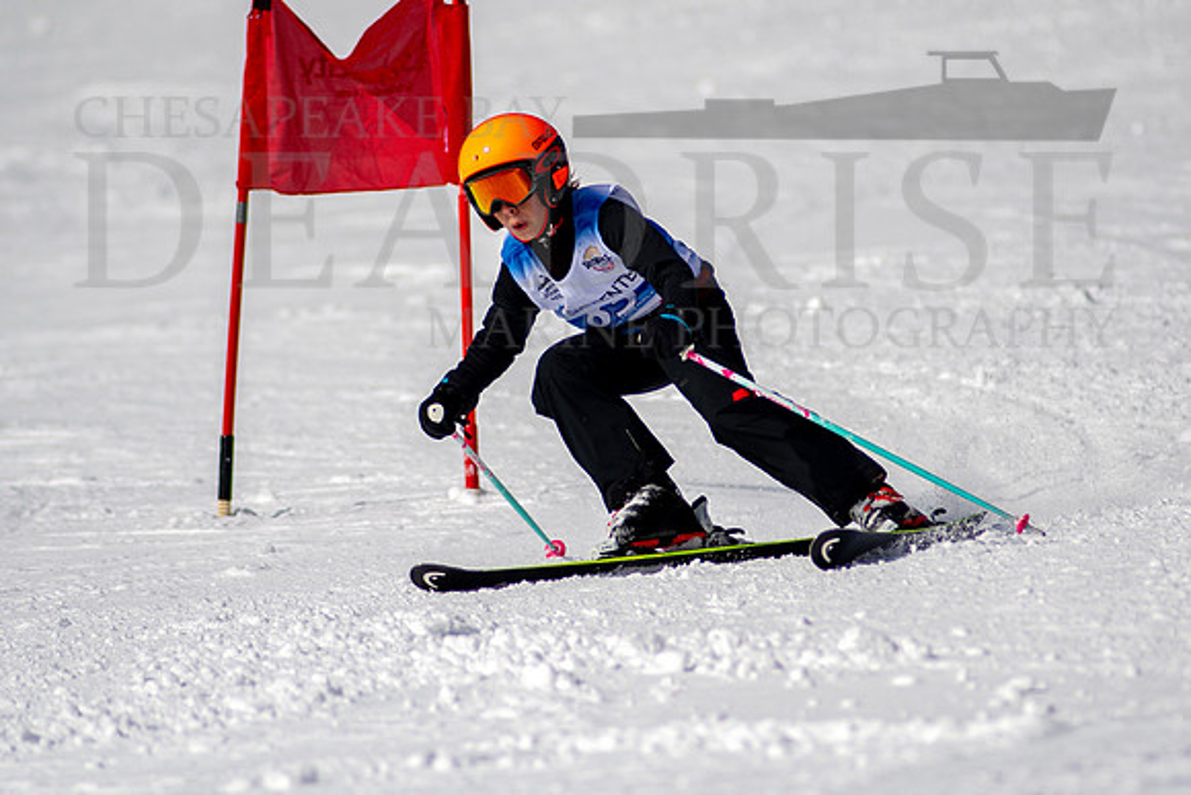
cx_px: 609
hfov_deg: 3.5
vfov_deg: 2.3
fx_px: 19527
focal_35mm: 590
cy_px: 375
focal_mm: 300
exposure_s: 1/8000
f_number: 2.8
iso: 100
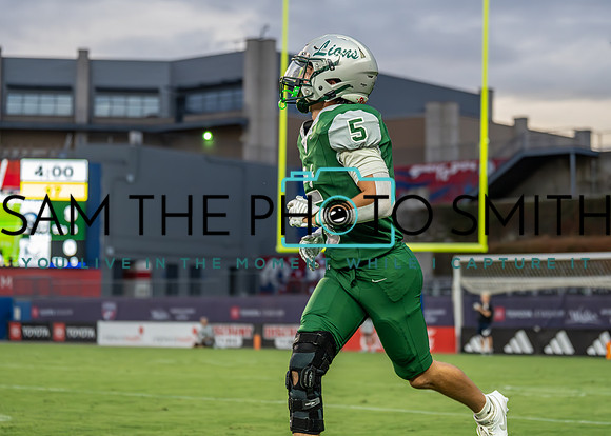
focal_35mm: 86
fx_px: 1492
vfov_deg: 16.6
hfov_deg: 23.1
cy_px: 198
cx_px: 308
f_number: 2.8
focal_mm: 70
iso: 2000
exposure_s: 1/1600
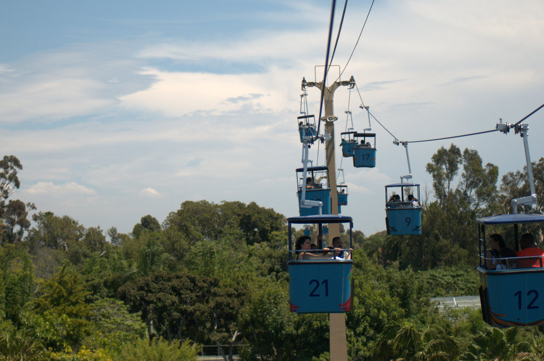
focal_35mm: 120
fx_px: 1811
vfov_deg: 11.4
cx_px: 272
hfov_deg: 17.1
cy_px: 180
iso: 200
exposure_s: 1/3200
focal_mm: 80
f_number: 2.8
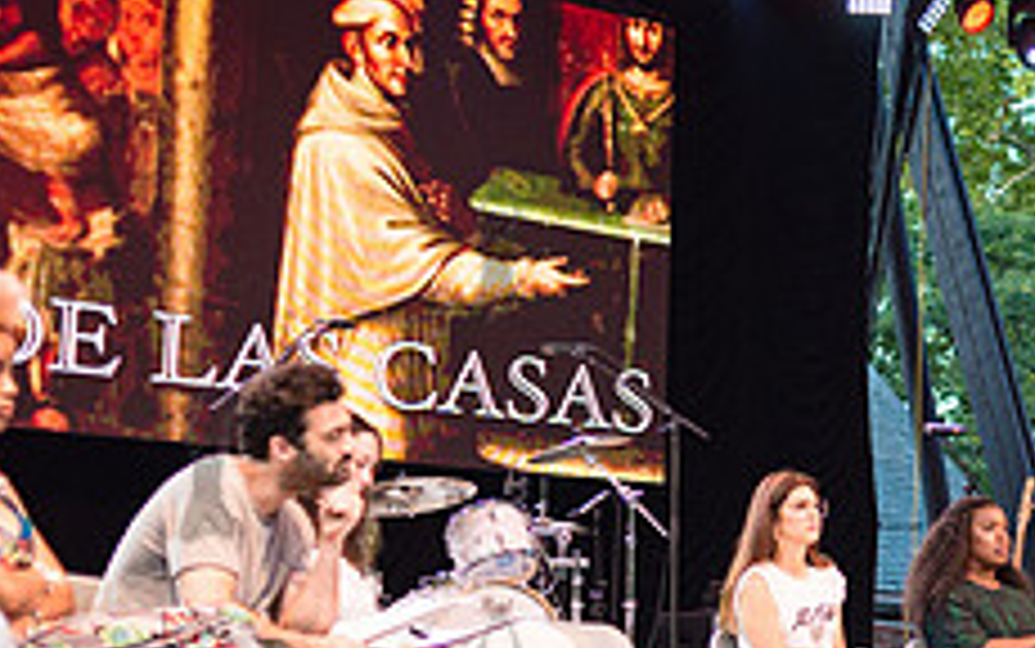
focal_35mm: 90
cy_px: 461
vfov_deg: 14.5
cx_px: 1076
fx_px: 2540
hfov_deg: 22.0
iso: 1600
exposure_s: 1/640
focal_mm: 35
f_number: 2.8
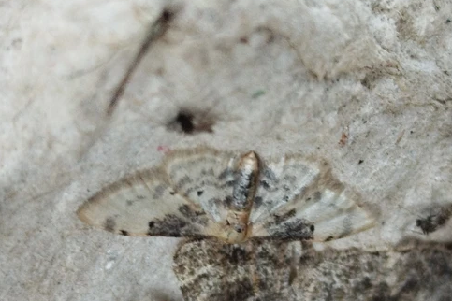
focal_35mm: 40
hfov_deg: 48.4
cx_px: 253
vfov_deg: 33.2
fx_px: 502
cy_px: 188
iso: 320
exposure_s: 1/33
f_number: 1.7
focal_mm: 5.31
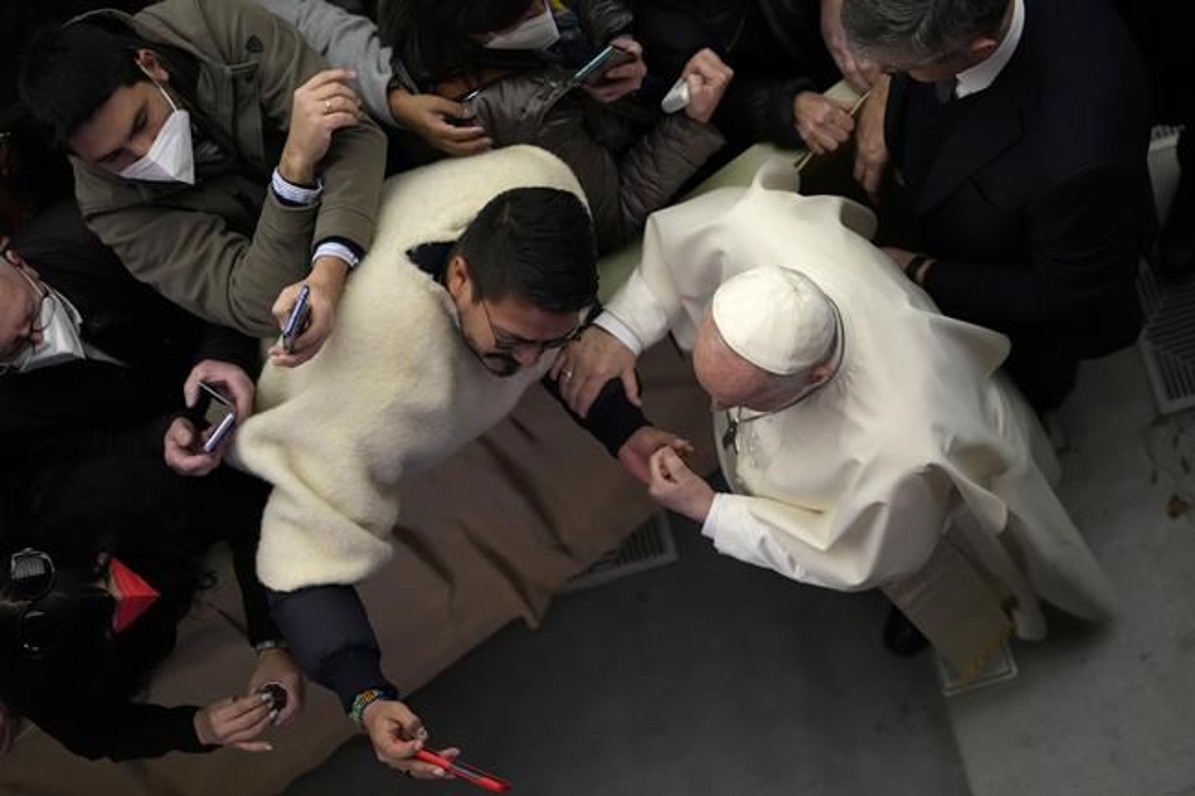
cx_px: 598
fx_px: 2323
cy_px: 398
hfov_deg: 28.9
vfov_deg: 19.4
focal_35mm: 70
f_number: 3.2
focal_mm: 70
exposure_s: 1/800
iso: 4000
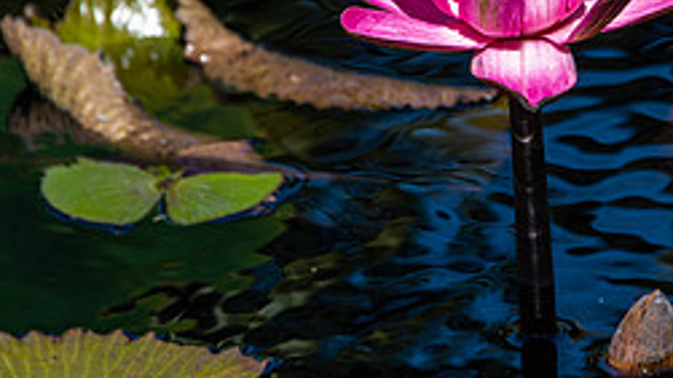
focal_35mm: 794
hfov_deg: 2.7
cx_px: 512
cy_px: 181
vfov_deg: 1.5
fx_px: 14165
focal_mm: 300
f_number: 8
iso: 72
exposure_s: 1/160
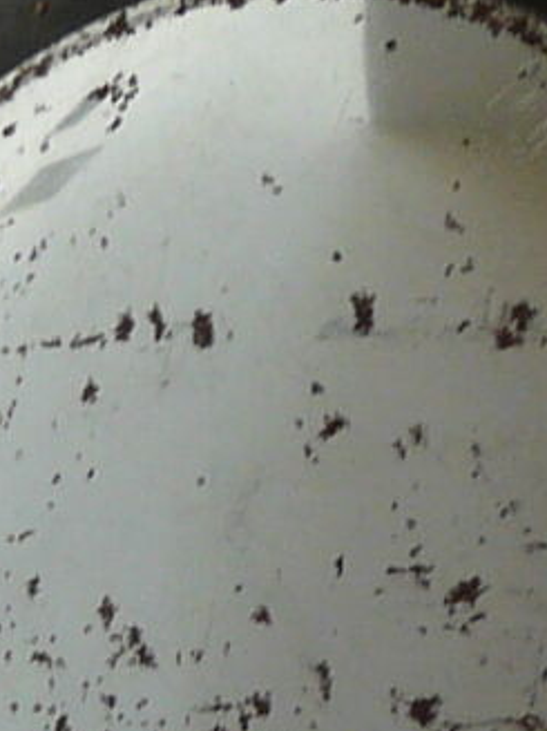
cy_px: 550
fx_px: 4744
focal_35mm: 225
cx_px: 980
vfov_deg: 8.8
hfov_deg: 6.5
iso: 100
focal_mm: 4.7
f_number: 2.8
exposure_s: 1/60
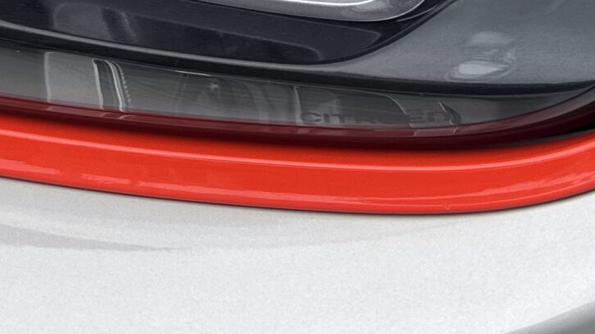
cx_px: 223
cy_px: -232
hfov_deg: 23.1
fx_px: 1451
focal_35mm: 92
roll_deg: -1.7
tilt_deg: -25.9
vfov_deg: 12.2
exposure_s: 1/444
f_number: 1.78
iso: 80
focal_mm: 6.86
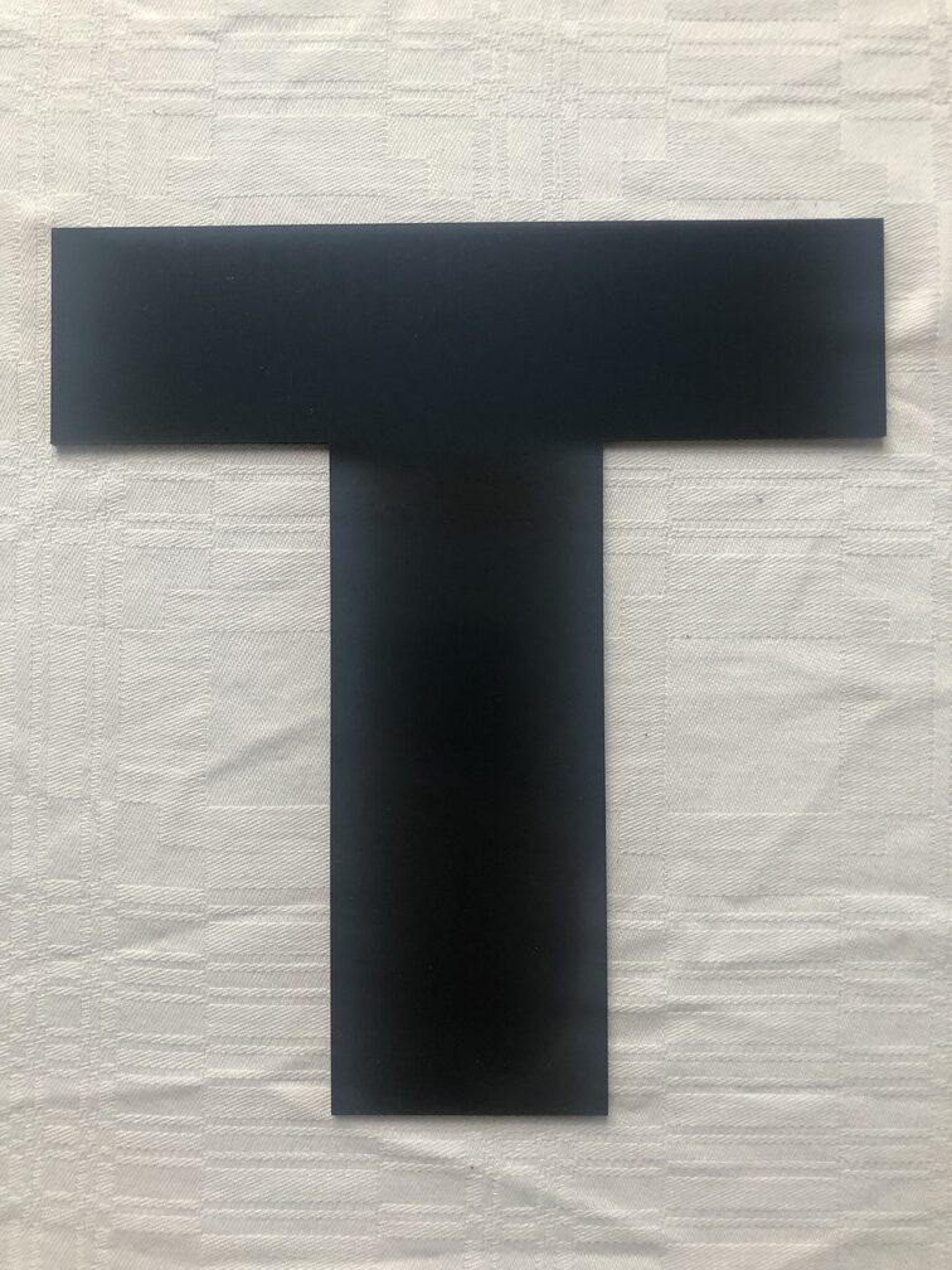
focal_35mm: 28
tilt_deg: -88.0
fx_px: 1027
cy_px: 635
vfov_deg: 63.4
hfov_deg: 49.7
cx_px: 476
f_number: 1.8
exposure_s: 1/30
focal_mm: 3.99
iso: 40
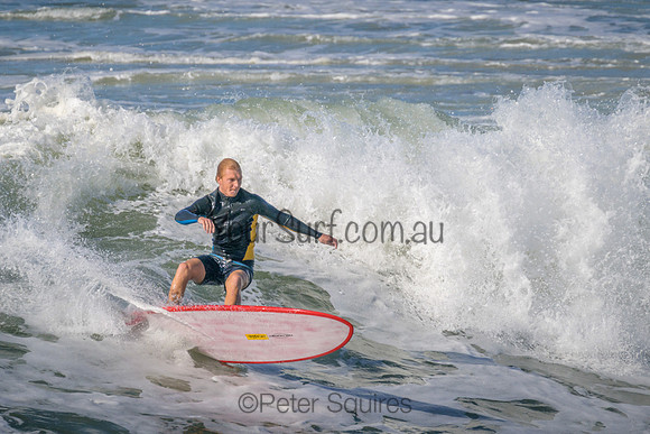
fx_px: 16235
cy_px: 206
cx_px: 342
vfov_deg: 1.5
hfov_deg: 2.3
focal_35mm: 899
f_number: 11
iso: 360
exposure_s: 1/2000
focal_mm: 690
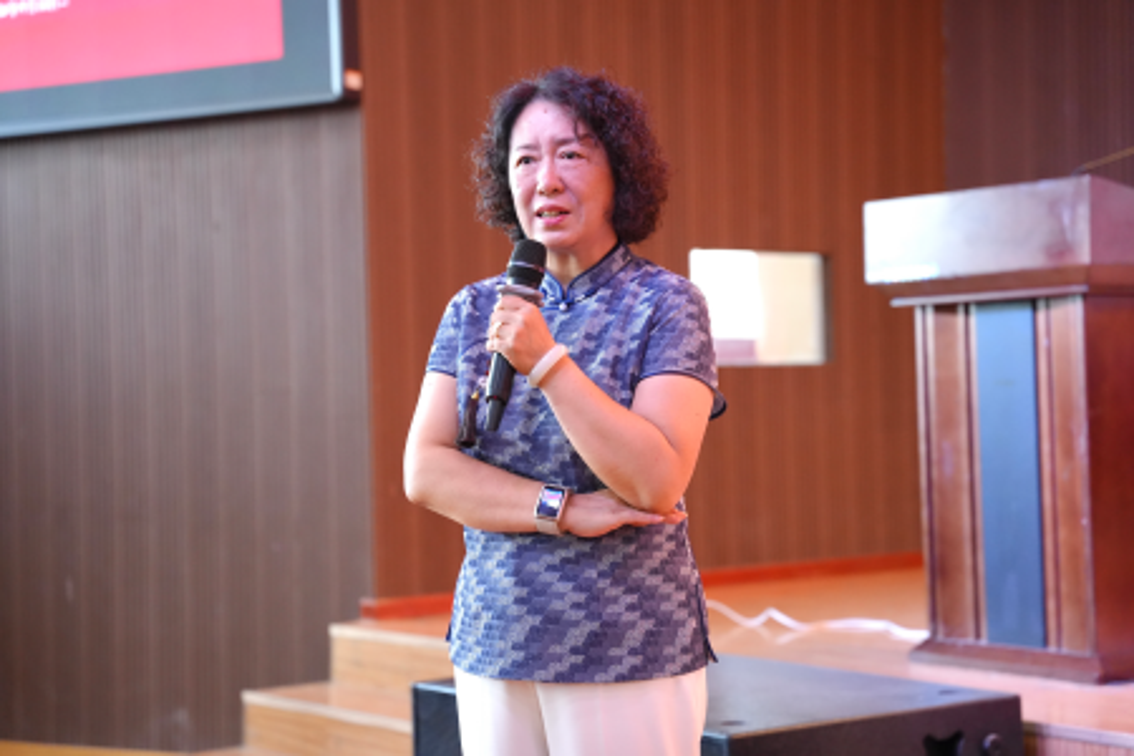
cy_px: 378
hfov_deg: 28.8
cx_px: 567
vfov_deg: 19.5
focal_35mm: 70
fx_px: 2205
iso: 4000
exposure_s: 1/250
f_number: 2.8
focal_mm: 70
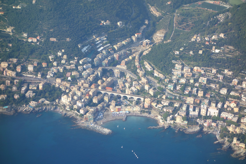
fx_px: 683
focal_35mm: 100
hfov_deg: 20.4
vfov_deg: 13.7
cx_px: 123
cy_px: 82
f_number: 5.6
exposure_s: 1/400
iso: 125
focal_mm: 37.1
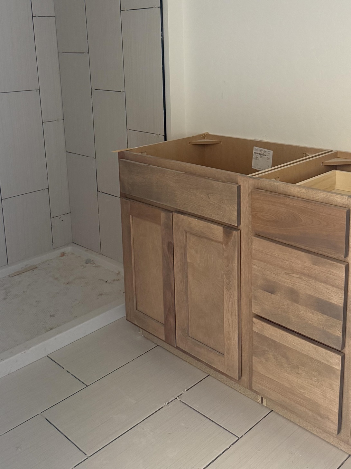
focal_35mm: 38
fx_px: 514
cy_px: 163
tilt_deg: -12.8
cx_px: 170
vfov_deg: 48.3
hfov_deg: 37.7
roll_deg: +2.6
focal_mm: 6.76
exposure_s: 1/60
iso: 400
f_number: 1.78
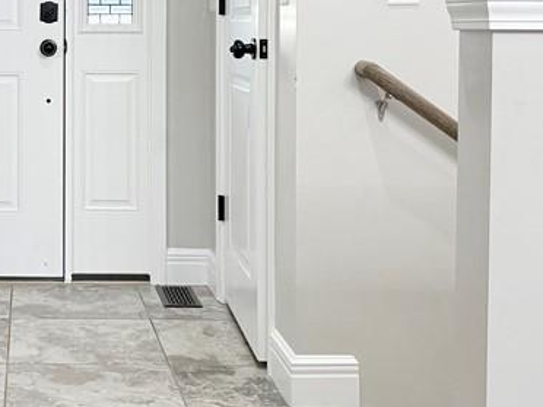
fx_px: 1035
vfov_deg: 21.8
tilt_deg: -0.8
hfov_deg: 27.7
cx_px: 4
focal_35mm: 66
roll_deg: -0.6
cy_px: 47
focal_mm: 6.76
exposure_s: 1/133
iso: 200
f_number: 1.78
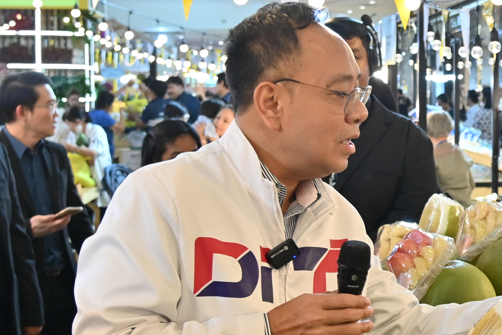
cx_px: 496
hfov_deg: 25.7
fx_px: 1046
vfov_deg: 18.2
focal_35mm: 75
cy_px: 178
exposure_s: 1/125
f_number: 4
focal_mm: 24
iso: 500
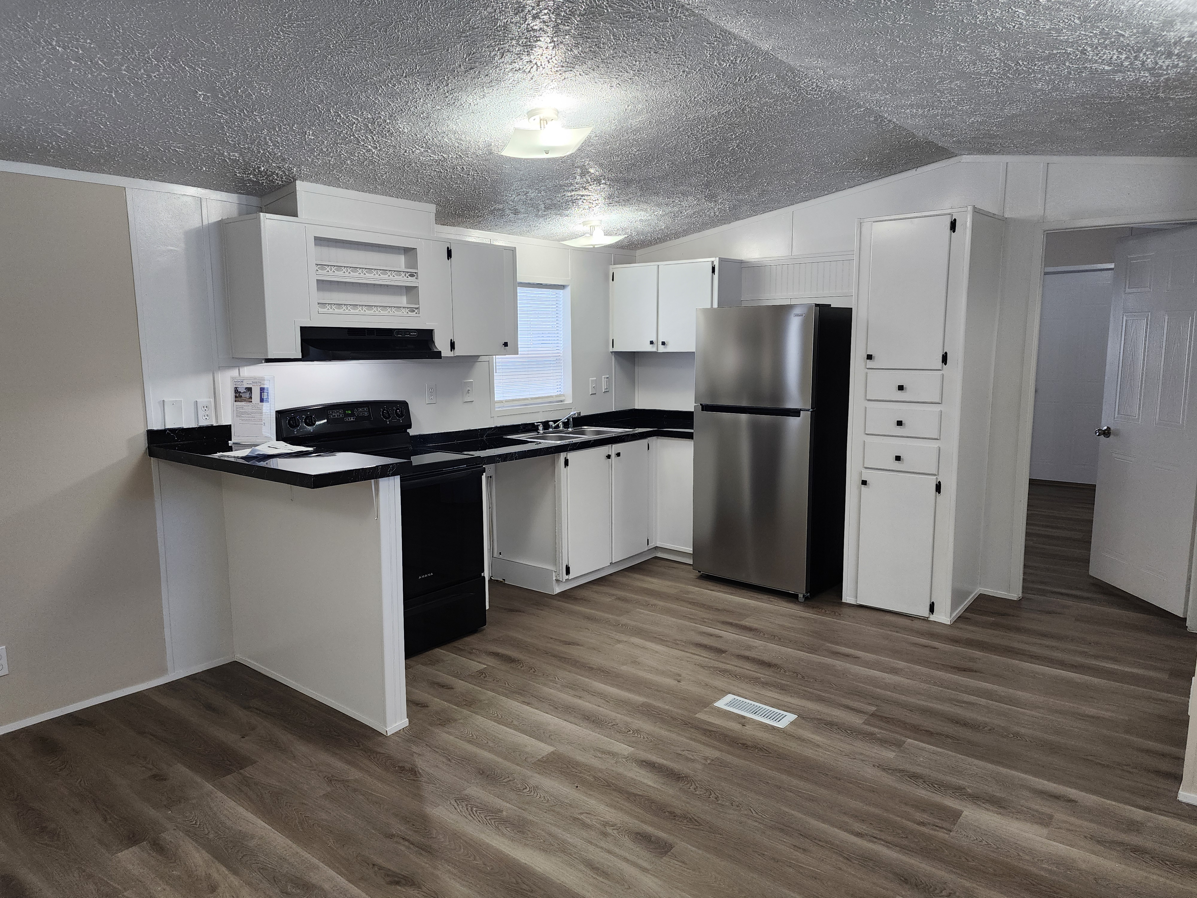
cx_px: 598
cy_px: 449
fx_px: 795
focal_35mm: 23
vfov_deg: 58.9
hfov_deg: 73.9
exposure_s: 1/120
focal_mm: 6.4
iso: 160
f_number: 1.8
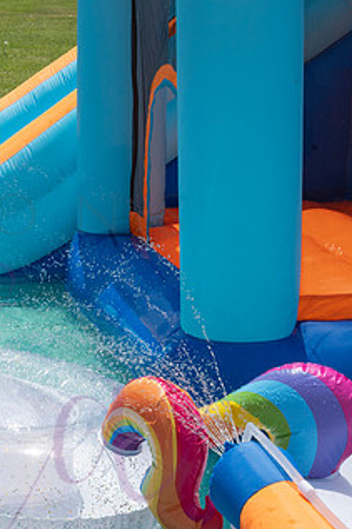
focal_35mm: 93
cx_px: -122
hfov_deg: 14.0
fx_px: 1365
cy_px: 296
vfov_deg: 21.9
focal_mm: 48
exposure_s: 1/400
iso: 400
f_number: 18
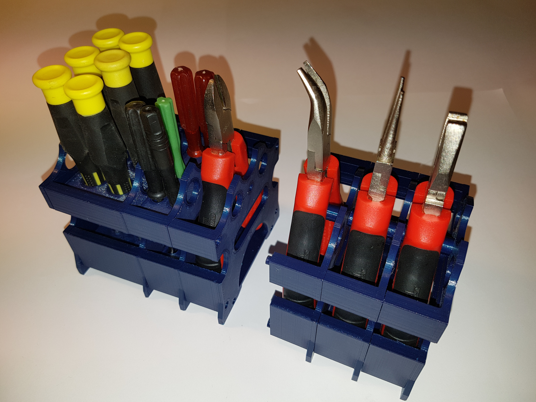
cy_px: 201
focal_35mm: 26
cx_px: 268
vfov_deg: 53.1
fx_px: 403
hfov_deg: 67.3
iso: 50
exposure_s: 1/191
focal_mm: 4.2
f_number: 1.7
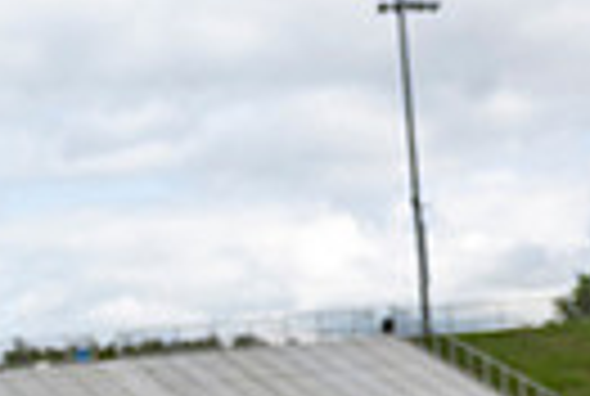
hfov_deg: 18.8
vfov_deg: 11.5
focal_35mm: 106
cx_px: 36
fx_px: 1741
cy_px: 821
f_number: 4
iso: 160
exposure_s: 1/800
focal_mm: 24
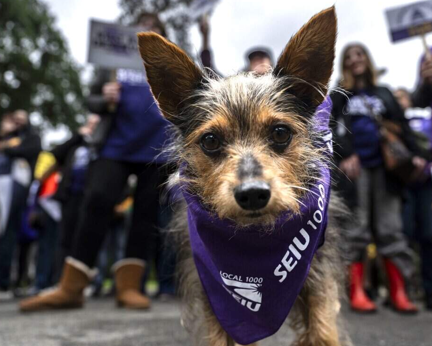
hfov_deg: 62.1
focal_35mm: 28
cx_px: 232
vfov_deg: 51.5
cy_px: 173
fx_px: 358
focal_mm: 24
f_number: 4
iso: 125
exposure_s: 1/320
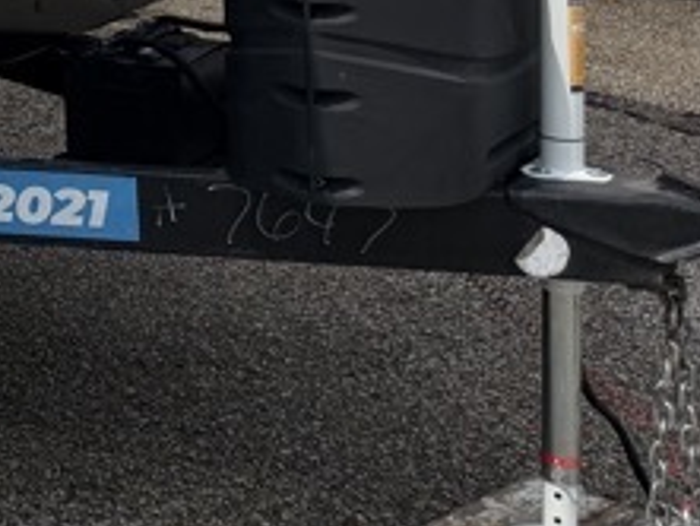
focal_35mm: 111
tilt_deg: -1.8
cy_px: -444
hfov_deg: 13.9
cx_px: -852
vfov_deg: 12.2
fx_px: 2246
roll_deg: +1.7
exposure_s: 1/6711
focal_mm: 6.76
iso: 80
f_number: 1.78
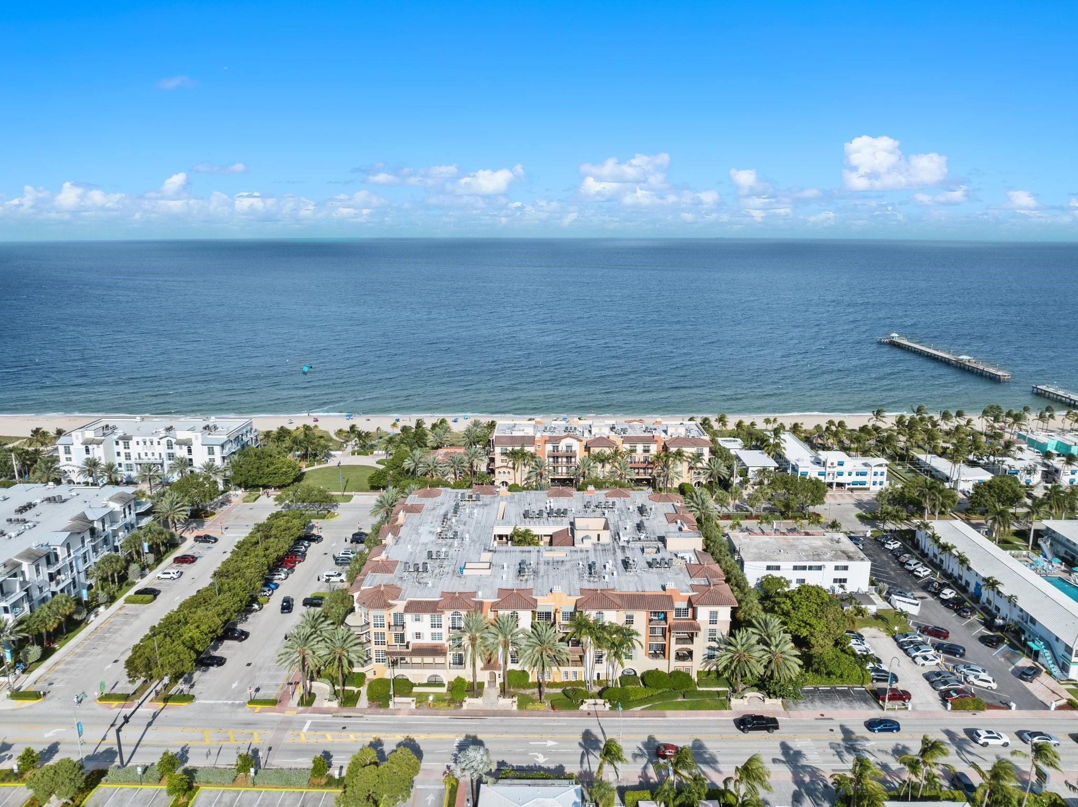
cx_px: 539
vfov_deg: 56.8
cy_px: 404
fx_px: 747
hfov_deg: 71.6
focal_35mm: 24
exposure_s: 1/1600
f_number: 2.8
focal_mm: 12.29
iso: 100
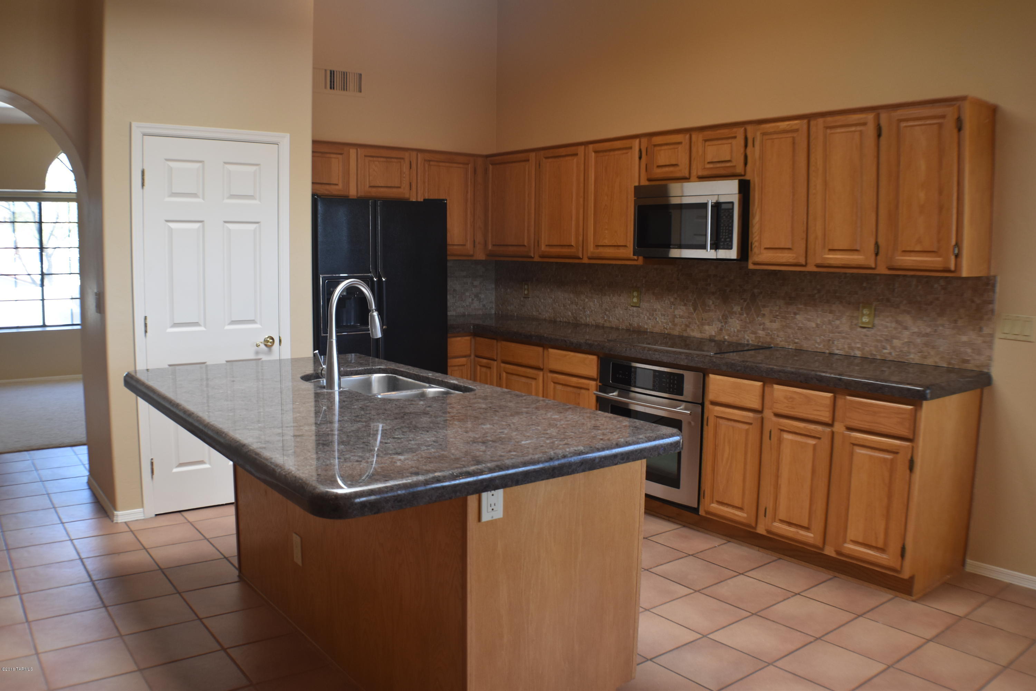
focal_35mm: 38
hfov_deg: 51.3
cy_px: 346
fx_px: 1079
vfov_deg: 35.5
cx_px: 518
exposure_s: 1/100
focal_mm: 25
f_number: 5
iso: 400
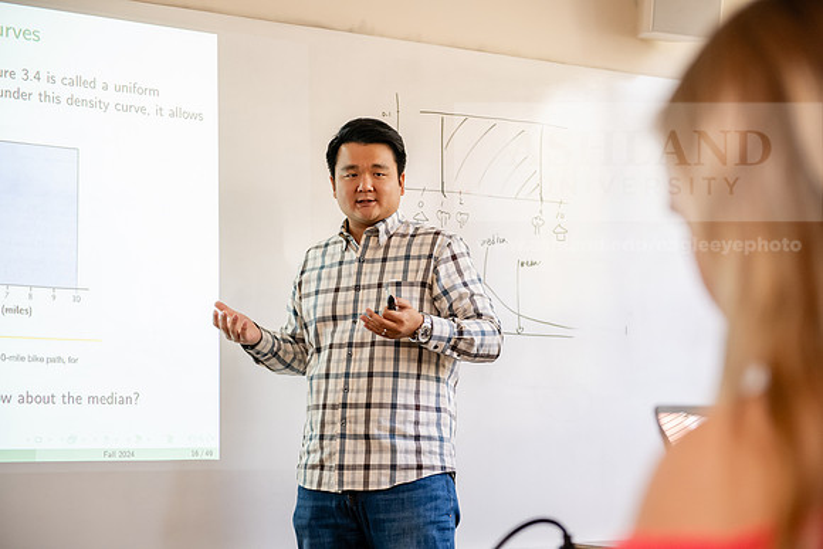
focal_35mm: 58
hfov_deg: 34.5
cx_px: 412
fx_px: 1326
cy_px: 274
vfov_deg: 23.4
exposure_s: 1/200
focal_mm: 58
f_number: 3.2
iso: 1600
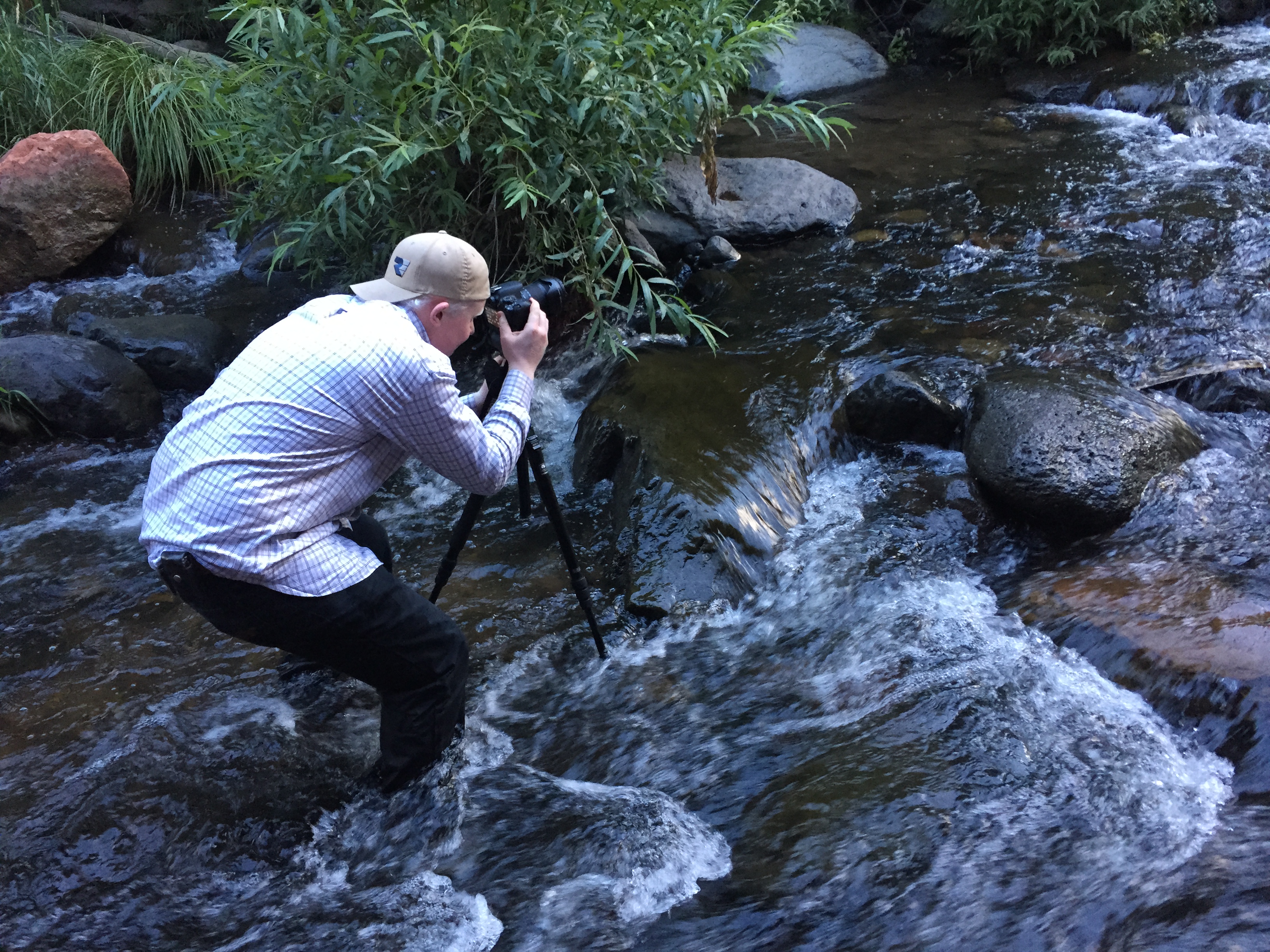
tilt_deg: -29.4
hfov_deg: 61.7
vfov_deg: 48.2
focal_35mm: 29
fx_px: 1064
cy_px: 476
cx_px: 635
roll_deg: +3.2
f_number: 2.2
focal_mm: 4.15
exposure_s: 1/30
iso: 160
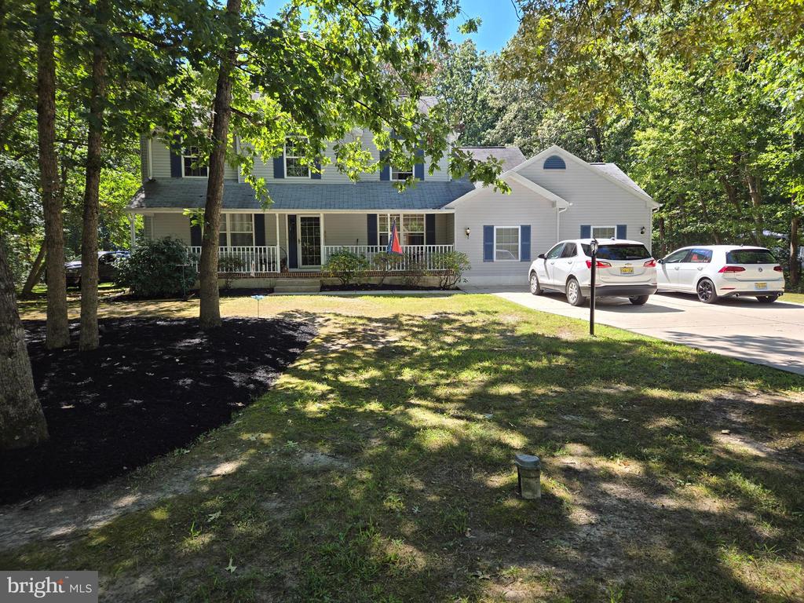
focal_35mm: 23
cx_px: 402
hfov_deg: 73.9
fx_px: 534
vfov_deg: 58.9
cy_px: 302
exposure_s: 1/705
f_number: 1.8
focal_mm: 5.4
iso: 25
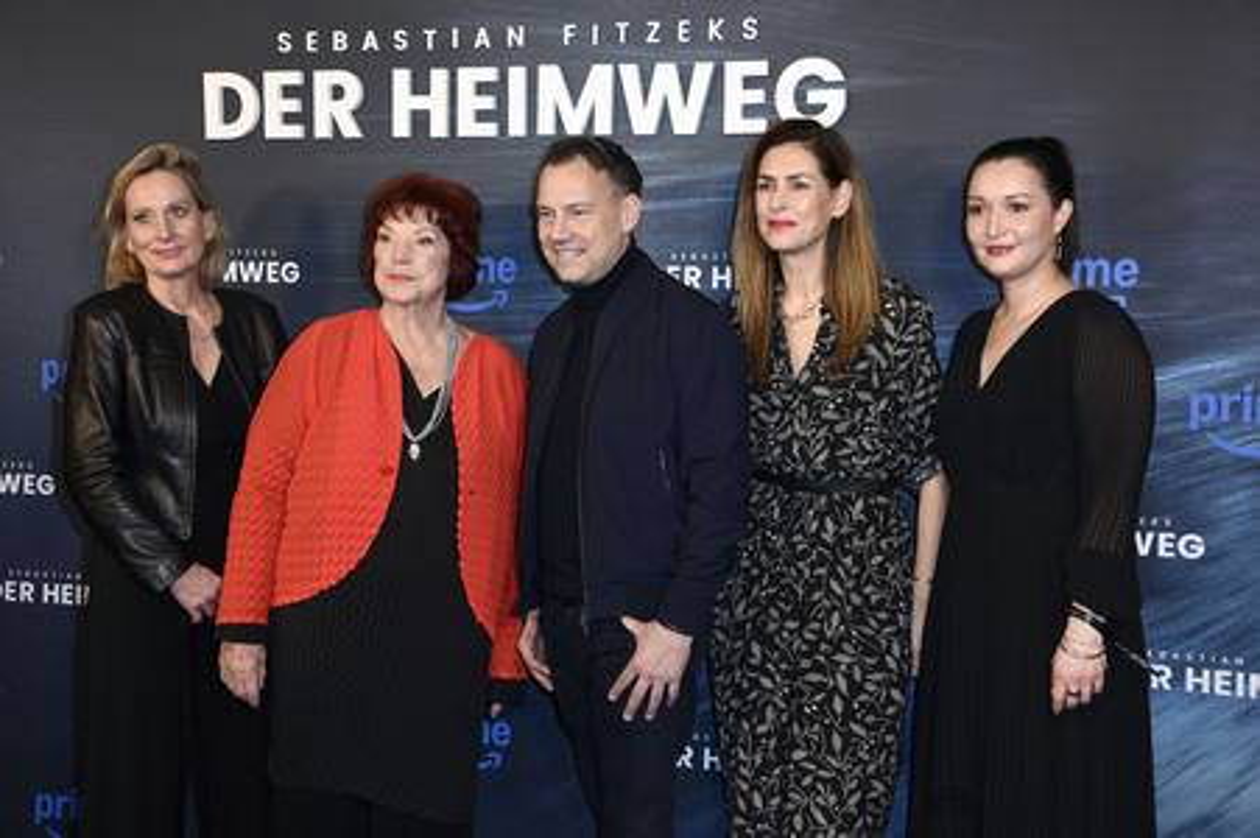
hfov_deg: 41.1
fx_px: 1679
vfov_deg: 28.0
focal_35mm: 48
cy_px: 419
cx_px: 630
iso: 1600
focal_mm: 48
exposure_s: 1/250
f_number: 6.3
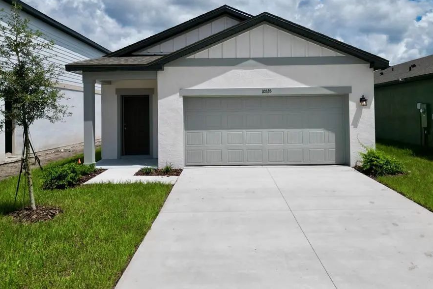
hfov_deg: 63.6
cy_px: 108
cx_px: 227
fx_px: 349
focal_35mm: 29
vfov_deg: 44.6
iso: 110
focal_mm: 6.72
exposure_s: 1/6400
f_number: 1.7
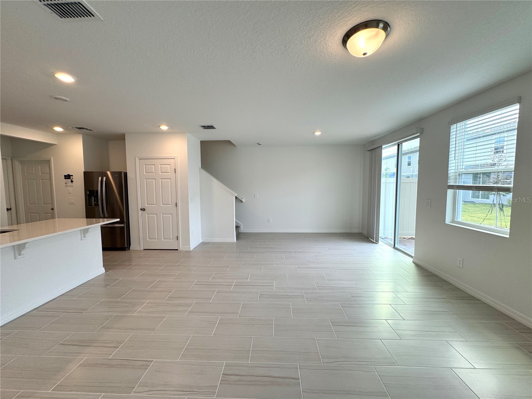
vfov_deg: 85.7
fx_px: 215
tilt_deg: -4.4
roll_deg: +0.0
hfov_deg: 102.1
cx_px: 266
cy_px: 200
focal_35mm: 14
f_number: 2.2
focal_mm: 2.22
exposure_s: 1/120
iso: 50
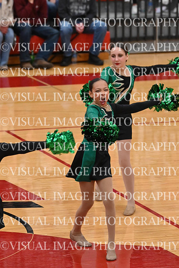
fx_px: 2124
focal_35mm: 285
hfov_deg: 4.8
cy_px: 134
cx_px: 90
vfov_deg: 7.2
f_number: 4
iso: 8000
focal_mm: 190
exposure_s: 1/400
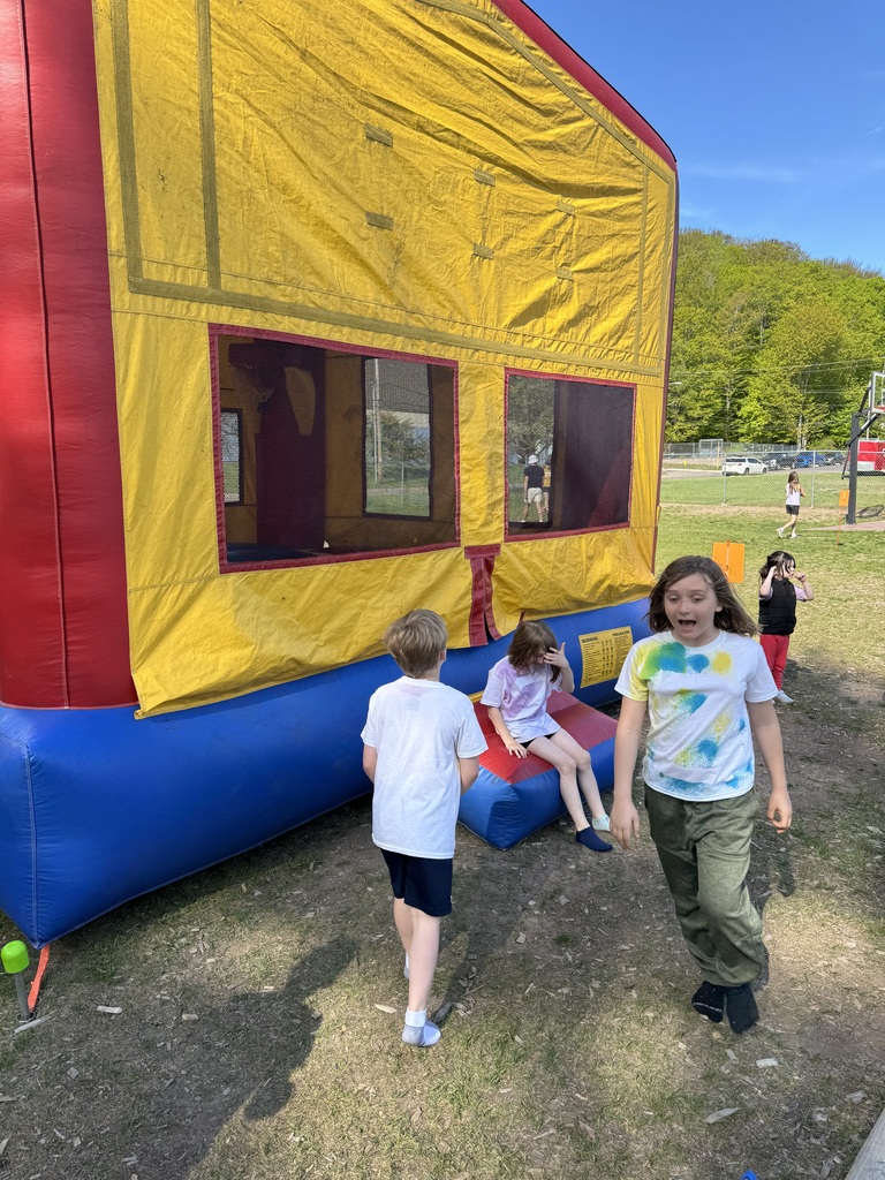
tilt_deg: -6.3
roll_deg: +1.4
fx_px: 818
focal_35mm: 24
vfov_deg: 71.6
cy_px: 590
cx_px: 442
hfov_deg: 56.8
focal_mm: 6.76
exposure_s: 1/1456
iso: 80
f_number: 1.78
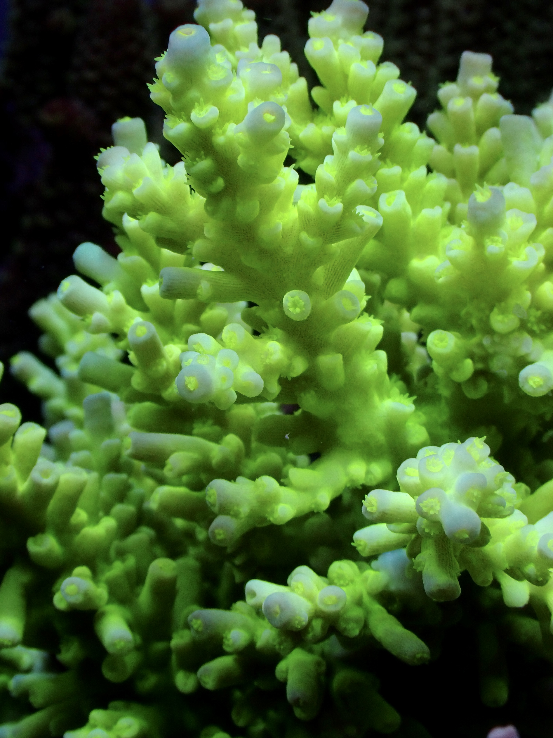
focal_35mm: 100
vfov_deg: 19.6
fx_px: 2130
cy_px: 369
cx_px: 276
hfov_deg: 14.8
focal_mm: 18
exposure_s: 1/200
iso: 200
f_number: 6.3
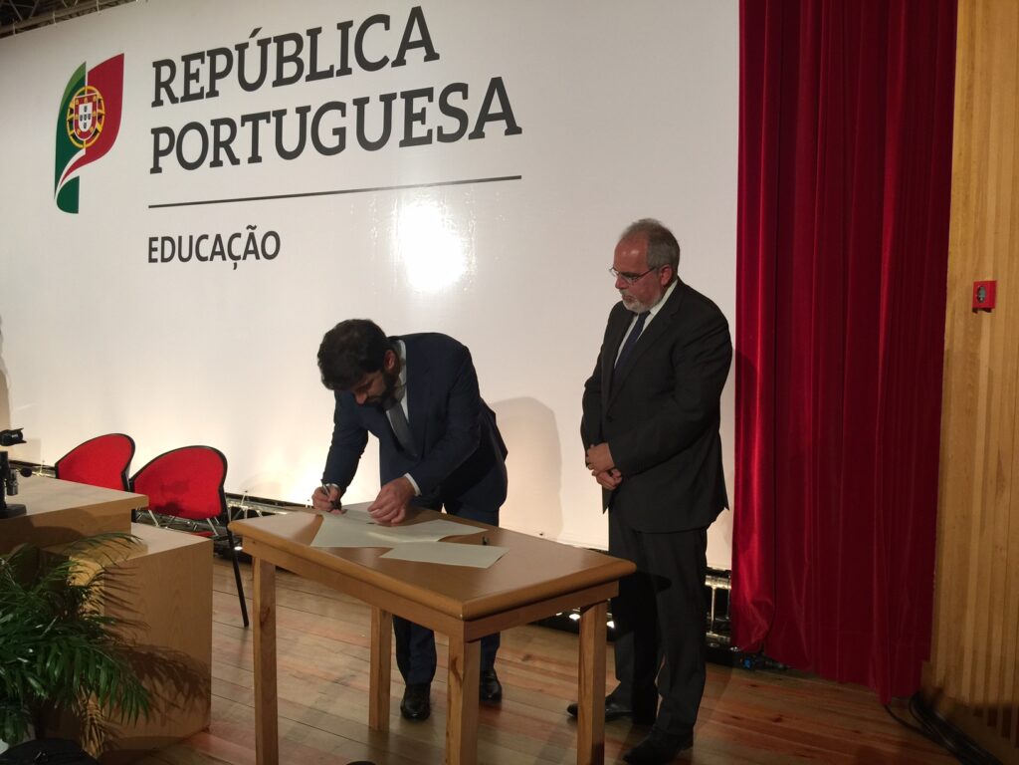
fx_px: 854
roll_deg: -2.2
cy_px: 382
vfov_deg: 48.2
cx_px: 510
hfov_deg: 61.7
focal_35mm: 29
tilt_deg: -2.4
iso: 32
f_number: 2.2
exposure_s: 1/33
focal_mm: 4.15
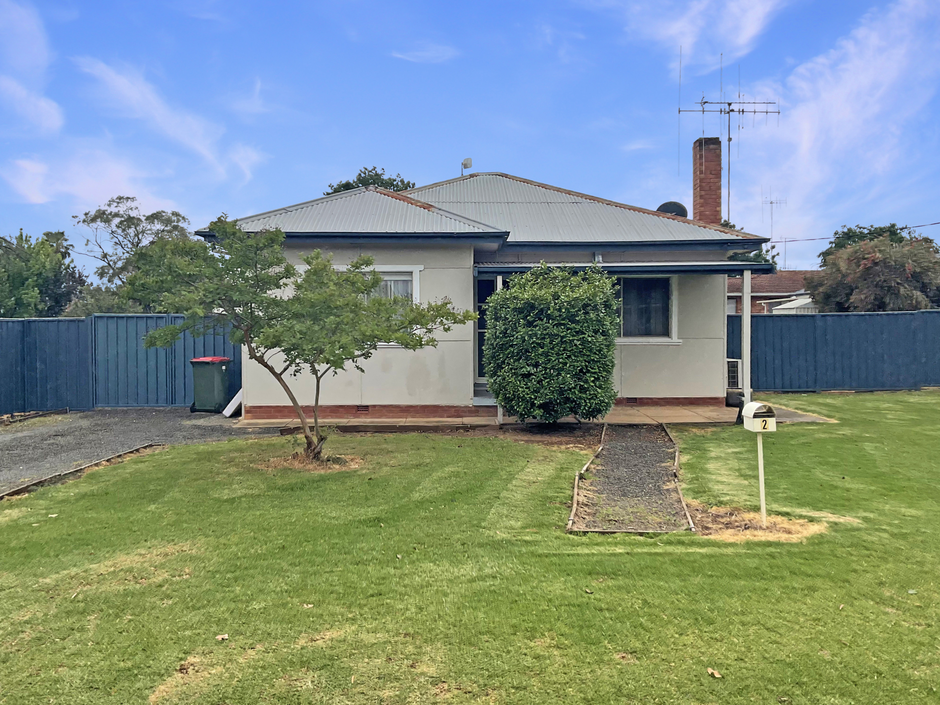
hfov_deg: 61.7
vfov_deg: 48.2
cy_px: 352
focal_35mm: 29
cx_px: 470
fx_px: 787
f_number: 1.8
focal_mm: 3
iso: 16
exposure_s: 1/3125
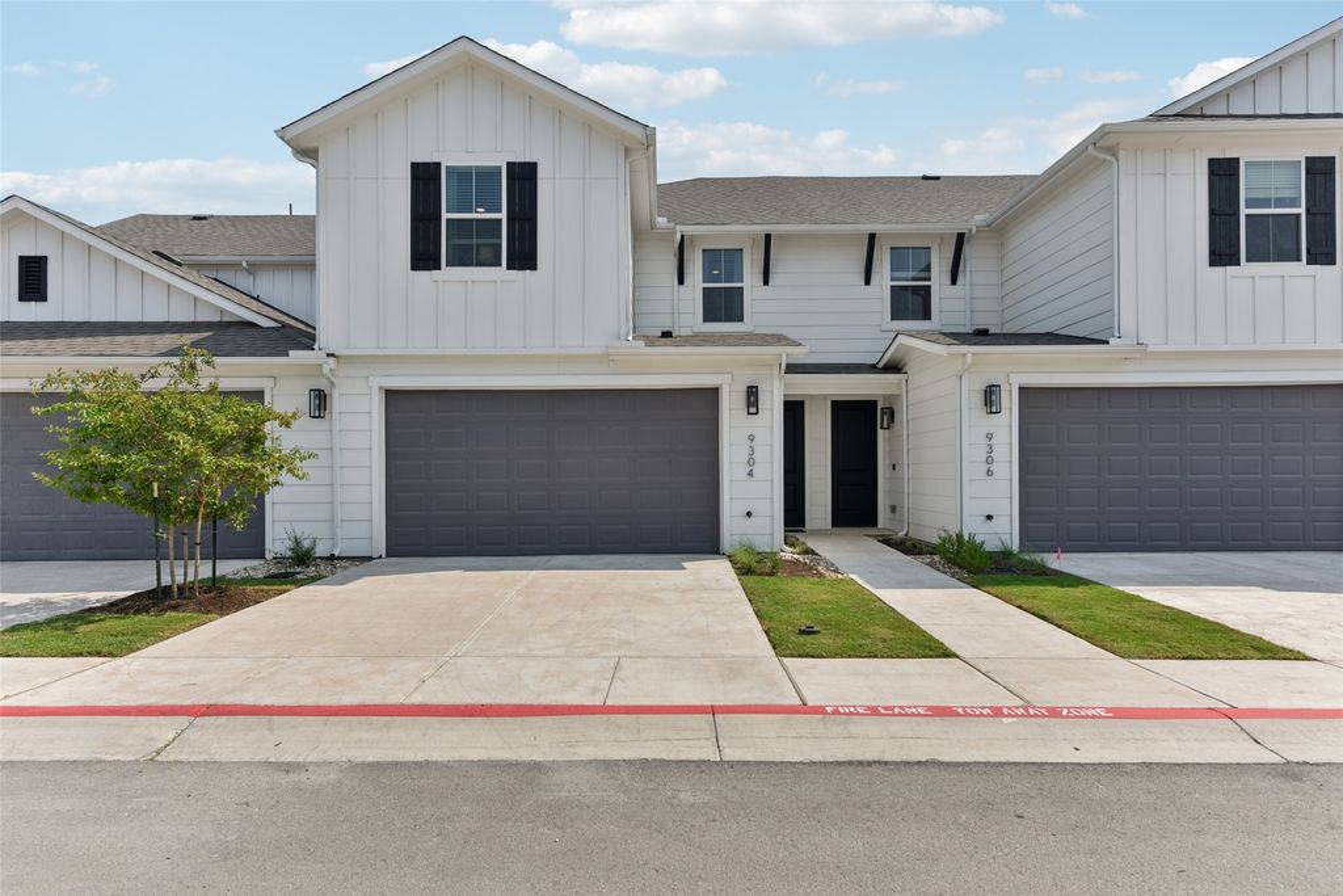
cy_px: 448
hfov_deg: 78.6
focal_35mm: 22
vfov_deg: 57.2
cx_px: 672
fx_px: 821
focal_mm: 22
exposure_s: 1/400
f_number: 8
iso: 100
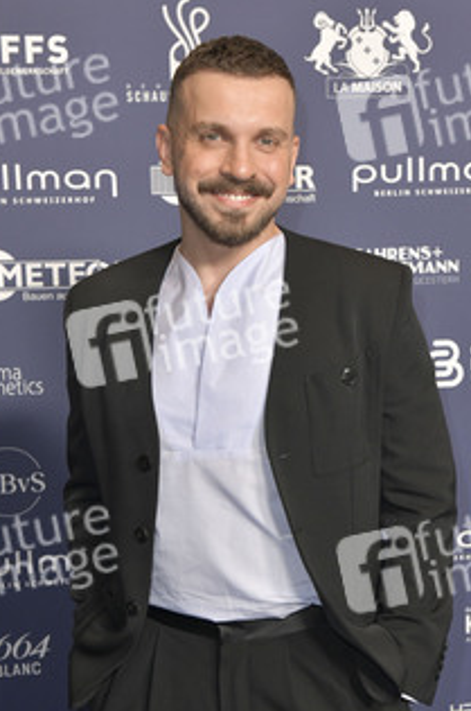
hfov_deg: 22.2
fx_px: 1201
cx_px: 248
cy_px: 447
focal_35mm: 61
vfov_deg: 32.8
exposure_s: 1/200
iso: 2000
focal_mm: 48
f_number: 6.3
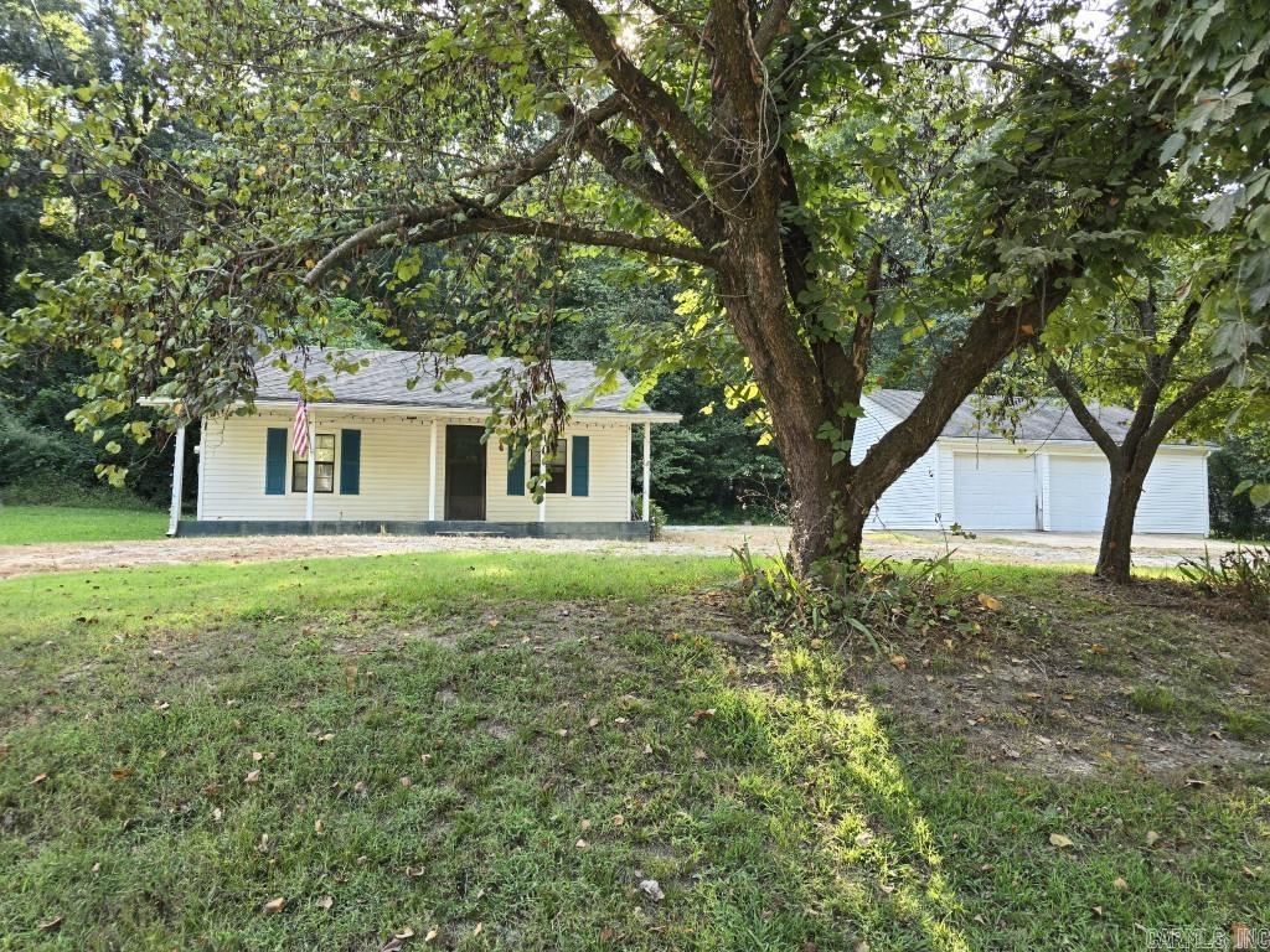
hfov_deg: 73.9
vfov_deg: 58.9
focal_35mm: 23
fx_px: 844
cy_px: 476
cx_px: 635
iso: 50
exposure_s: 1/180
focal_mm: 6.3
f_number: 1.7
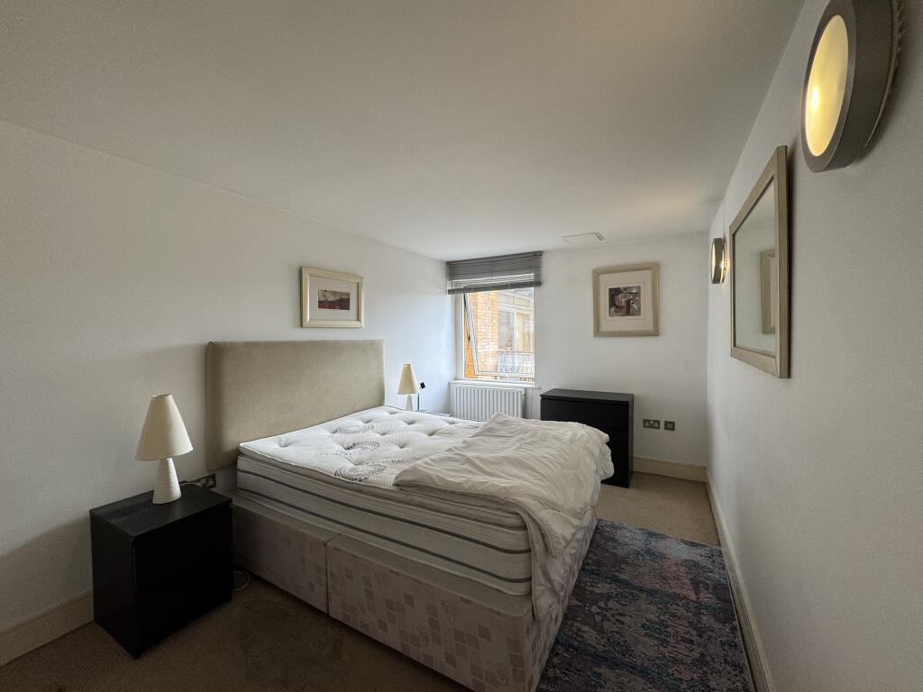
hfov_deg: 102.1
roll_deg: +0.7
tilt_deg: -1.9
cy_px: 346
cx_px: 462
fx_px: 373
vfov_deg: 85.7
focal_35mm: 14
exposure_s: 1/100
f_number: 2.2
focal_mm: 2.22
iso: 125
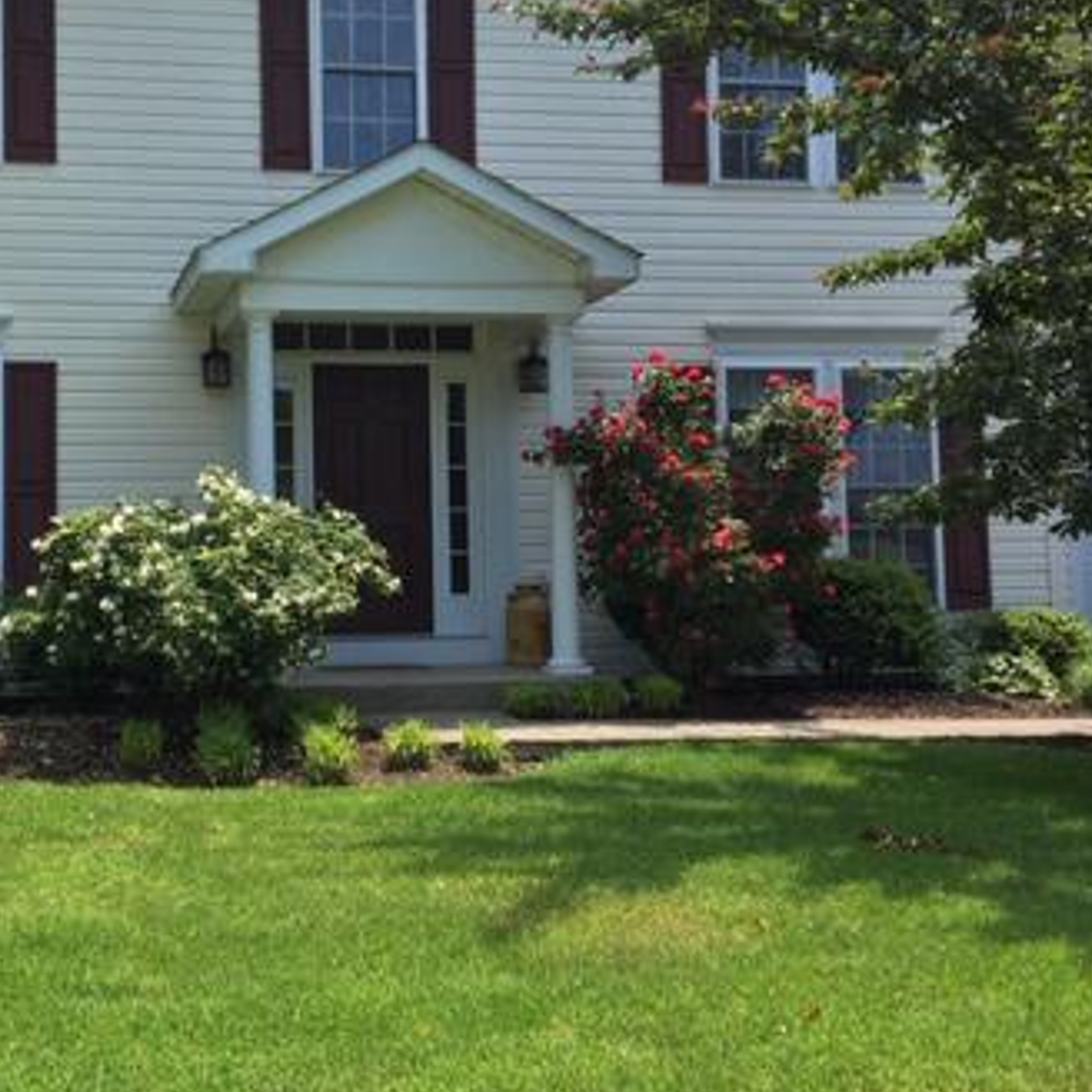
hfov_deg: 33.7
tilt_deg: +4.8
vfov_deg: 33.9
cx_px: 360
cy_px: 453
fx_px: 1785
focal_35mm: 50
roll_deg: +0.9
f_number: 2.2
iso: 25
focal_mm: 4.15
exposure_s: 1/705
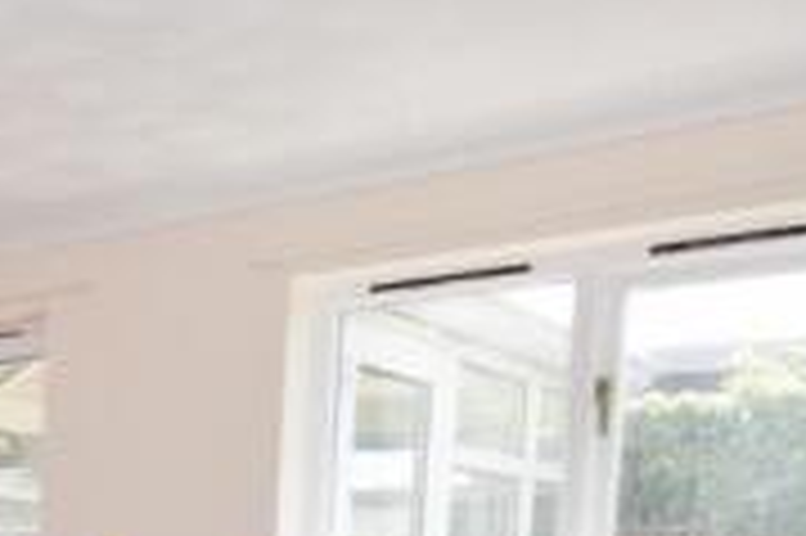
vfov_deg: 22.5
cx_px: -259
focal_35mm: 55
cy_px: 651
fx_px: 1230
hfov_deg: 29.0
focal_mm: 10
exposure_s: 1/125
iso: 250
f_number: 5.6
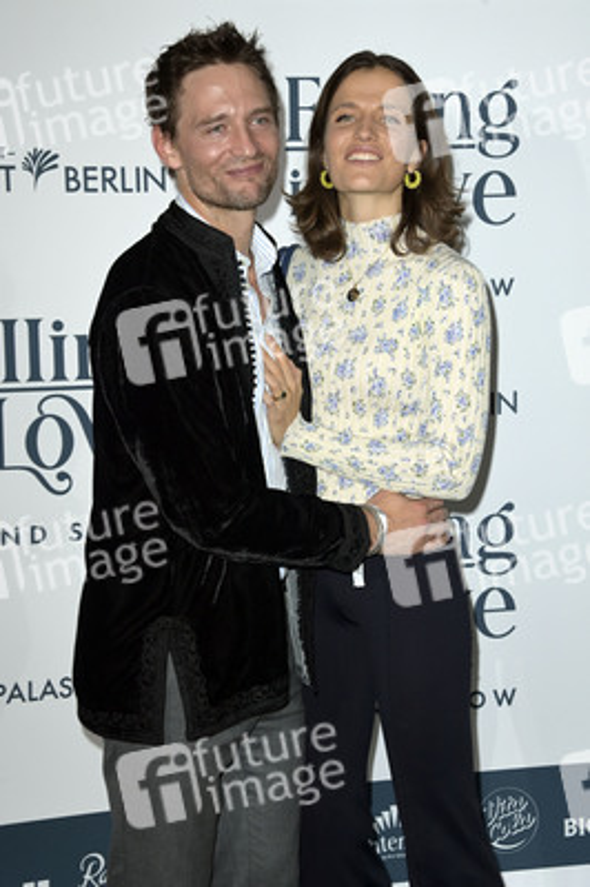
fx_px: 1921
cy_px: 444
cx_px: 295
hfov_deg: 17.5
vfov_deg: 26.0
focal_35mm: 78
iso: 640
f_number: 6.3
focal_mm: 78
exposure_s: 1/250
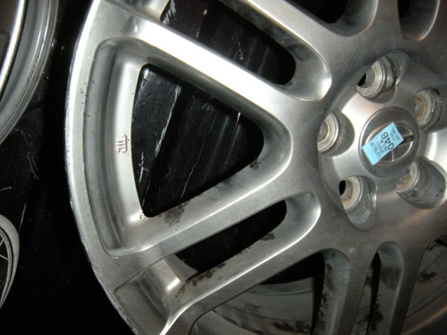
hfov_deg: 52.6
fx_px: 452
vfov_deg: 40.7
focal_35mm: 35
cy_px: 168
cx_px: 224
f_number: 3.8
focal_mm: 5.9
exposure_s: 1/60
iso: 200
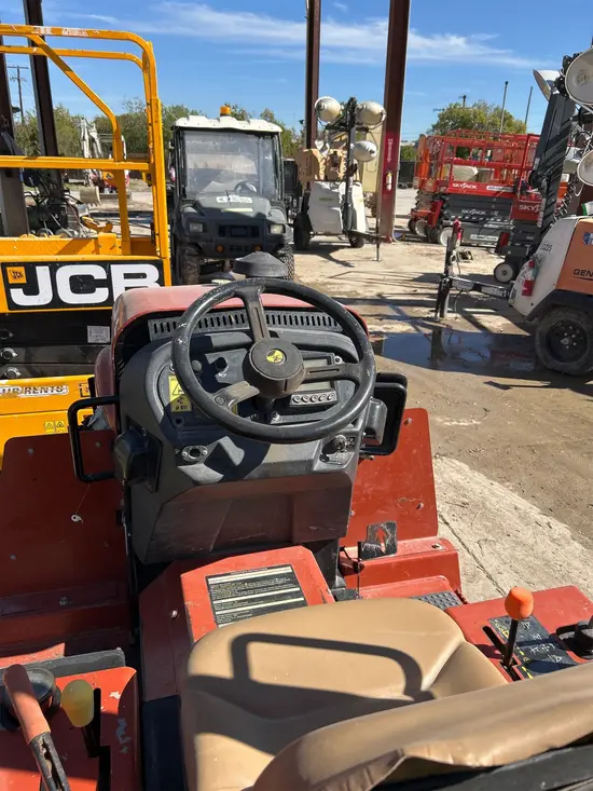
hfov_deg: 53.1
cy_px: 396
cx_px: 296
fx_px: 594
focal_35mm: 26
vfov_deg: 67.3
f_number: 1.5
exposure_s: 1/2994
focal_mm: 5.7
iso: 50
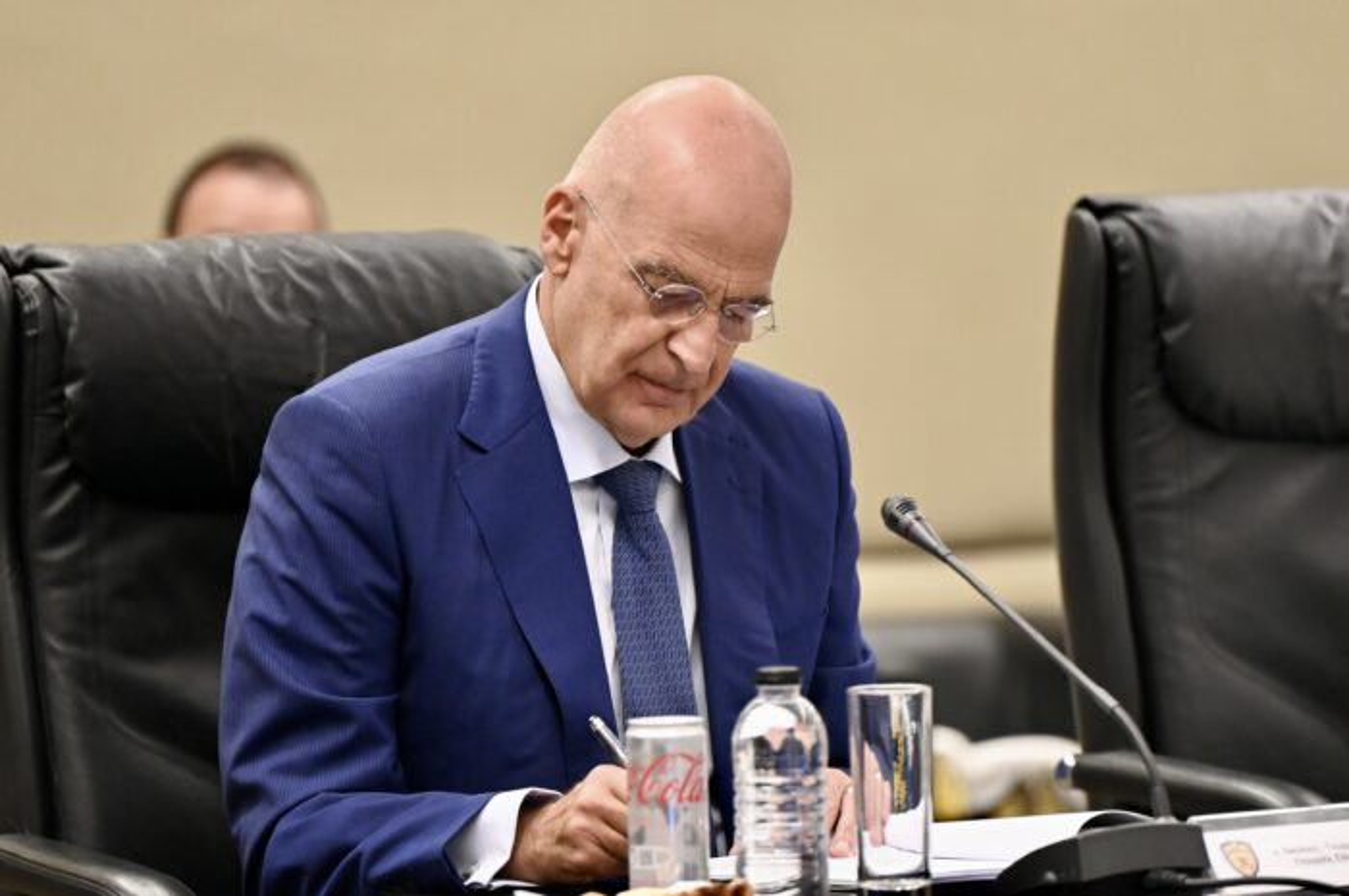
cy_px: 448
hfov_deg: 6.9
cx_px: 674
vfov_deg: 4.6
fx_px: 11228
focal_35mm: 300
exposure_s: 1/400
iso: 2500
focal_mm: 200
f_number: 2.8
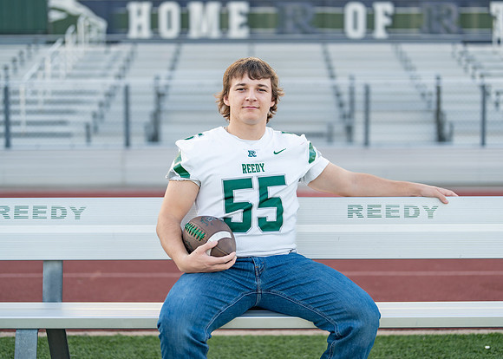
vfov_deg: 25.2
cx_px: 261
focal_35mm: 56
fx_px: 805
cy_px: 175
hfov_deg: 34.7
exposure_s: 1/800
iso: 100
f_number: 1.2
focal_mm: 50
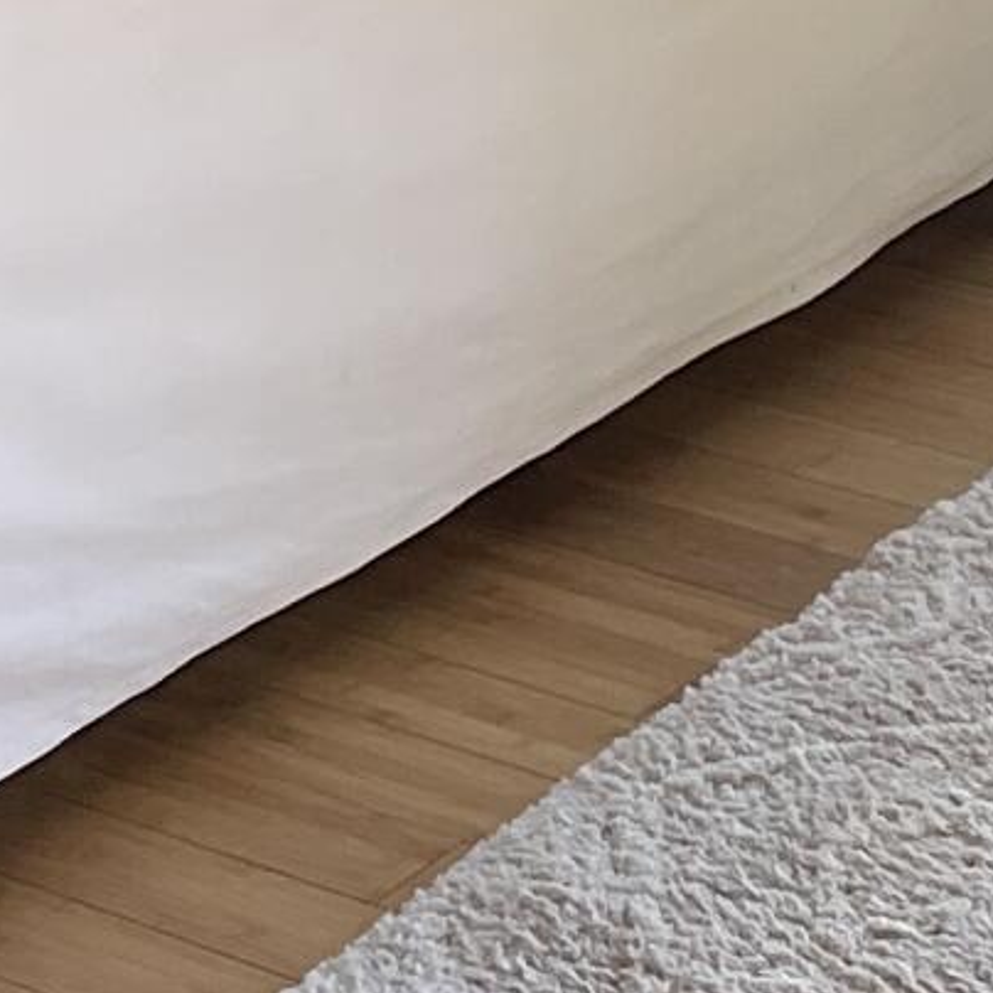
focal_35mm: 164
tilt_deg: -4.4
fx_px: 5323
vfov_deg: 9.3
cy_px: -1548
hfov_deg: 10.7
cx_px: 526
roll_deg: +0.2
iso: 80
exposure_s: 1/120
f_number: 1.6
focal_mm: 5.1
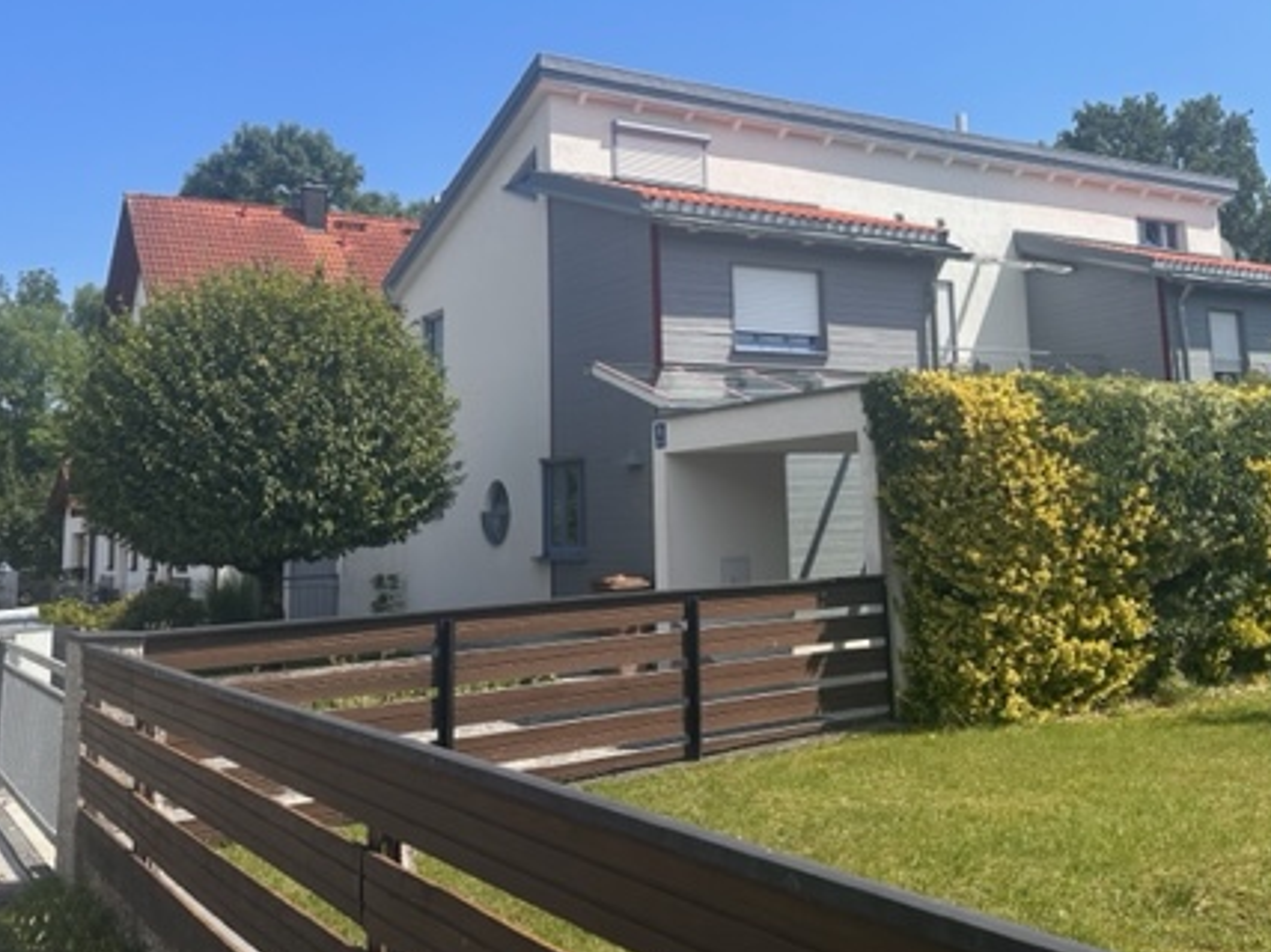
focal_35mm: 36
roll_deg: +2.7
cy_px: 306
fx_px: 1321
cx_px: 744
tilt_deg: +8.5
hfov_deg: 51.1
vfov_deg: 39.1
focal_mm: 6.86
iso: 80
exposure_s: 1/4348
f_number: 1.78
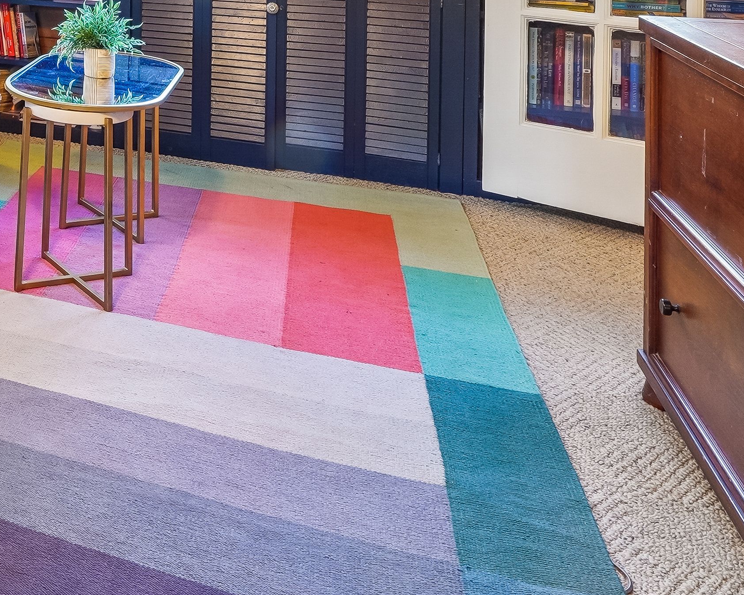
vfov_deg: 31.2
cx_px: -137
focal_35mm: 40
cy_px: -123
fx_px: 881
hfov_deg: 36.2
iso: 200
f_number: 11
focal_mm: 12
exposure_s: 1/1.67
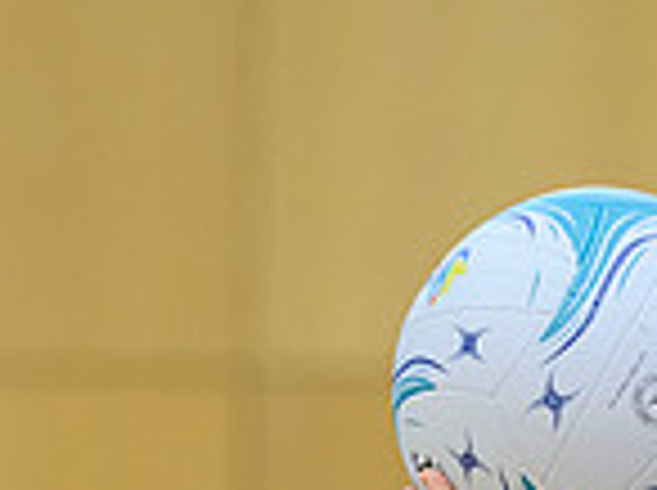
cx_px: 779
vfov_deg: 1.6
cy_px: 1154
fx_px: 17565
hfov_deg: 2.1
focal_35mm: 927
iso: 3200
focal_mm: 160
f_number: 3.2
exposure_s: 1/800
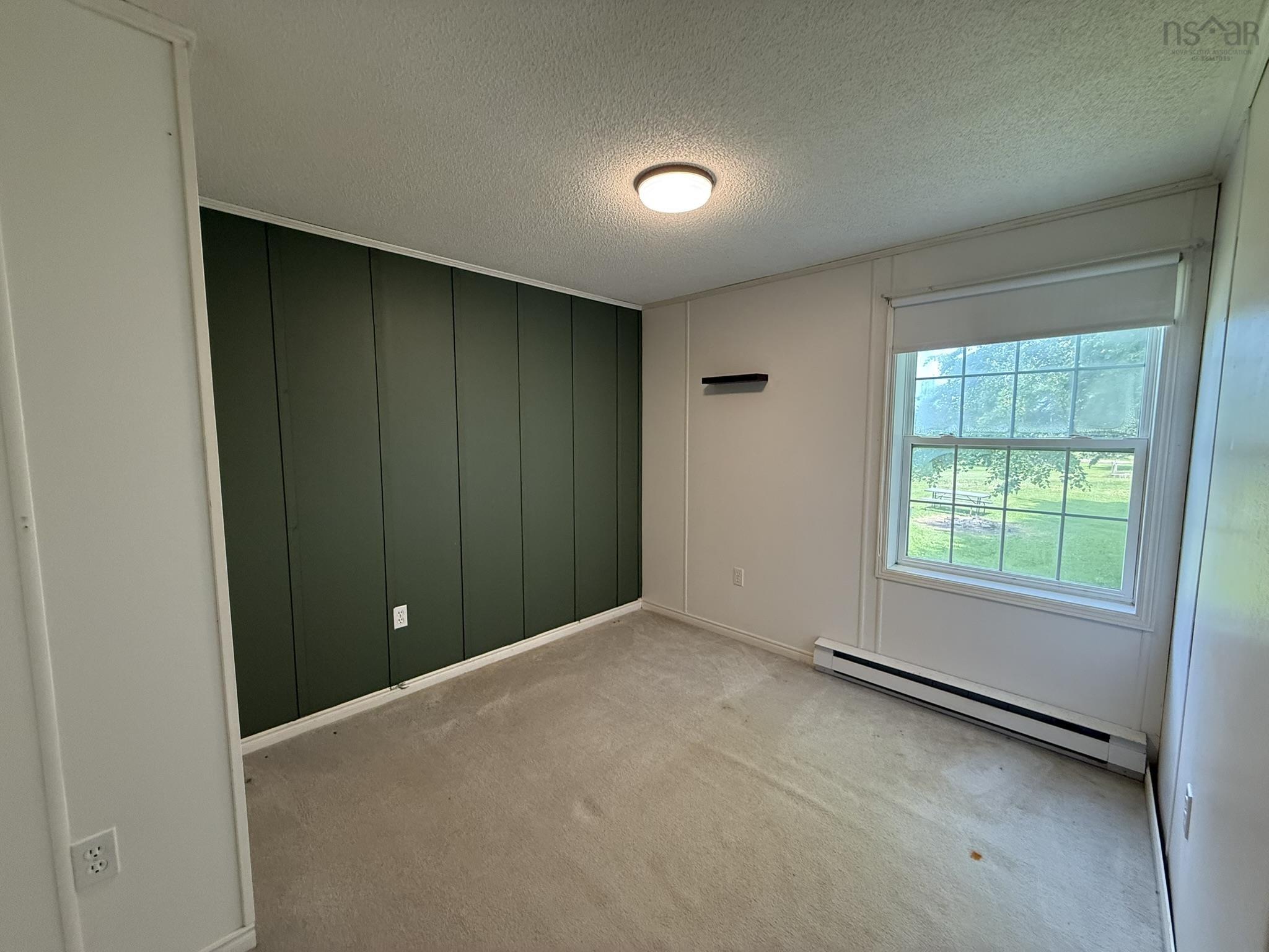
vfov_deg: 85.7
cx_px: 634
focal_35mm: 14
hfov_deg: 102.1
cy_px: 476
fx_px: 513
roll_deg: -0.9
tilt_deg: -4.6
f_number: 2.2
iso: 320
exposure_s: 1/120
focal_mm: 2.22
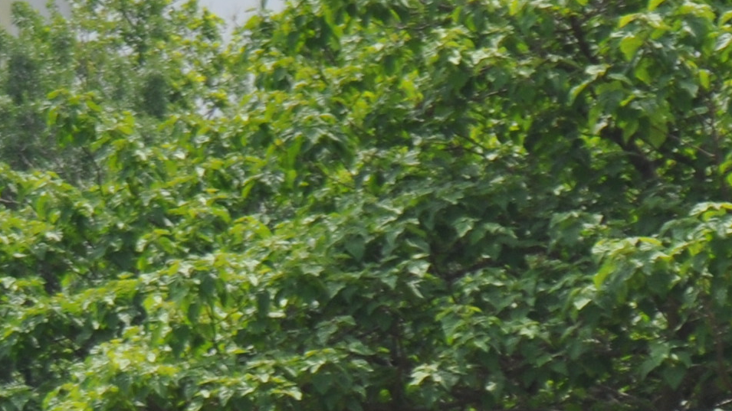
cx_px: 559
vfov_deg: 2.6
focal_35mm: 465
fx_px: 9025
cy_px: 1019
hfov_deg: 4.6
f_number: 5.6
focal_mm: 66
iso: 200
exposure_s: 1/500
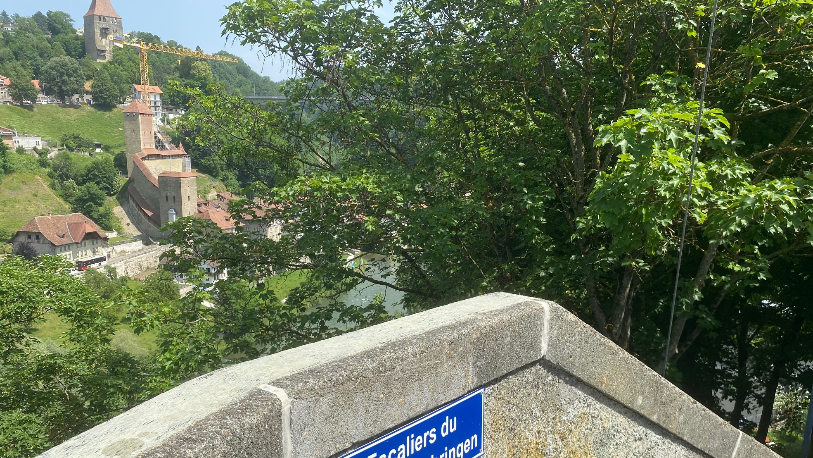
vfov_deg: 39.9
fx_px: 625
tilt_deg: -13.1
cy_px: 293
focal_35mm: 29
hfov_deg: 66.1
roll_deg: -1.9
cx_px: 410
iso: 32
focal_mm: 4.25
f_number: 1.8
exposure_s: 1/1701
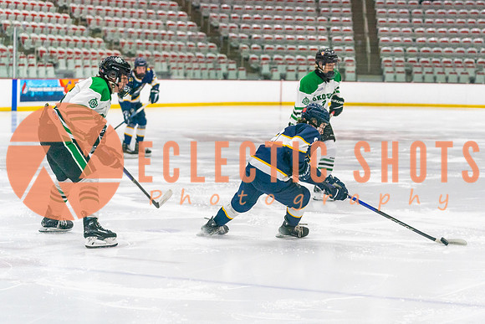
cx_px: 303
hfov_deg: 21.3
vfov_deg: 14.3
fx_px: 1287
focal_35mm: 95
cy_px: 162
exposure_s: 1/1600
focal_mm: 70
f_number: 2.8
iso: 4000
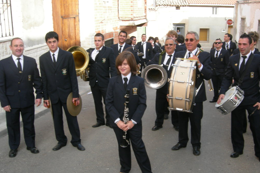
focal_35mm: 38
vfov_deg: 35.1
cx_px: 129
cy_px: 88
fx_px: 274
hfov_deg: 50.7
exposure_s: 1/125
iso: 64
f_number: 4.3
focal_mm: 7.5
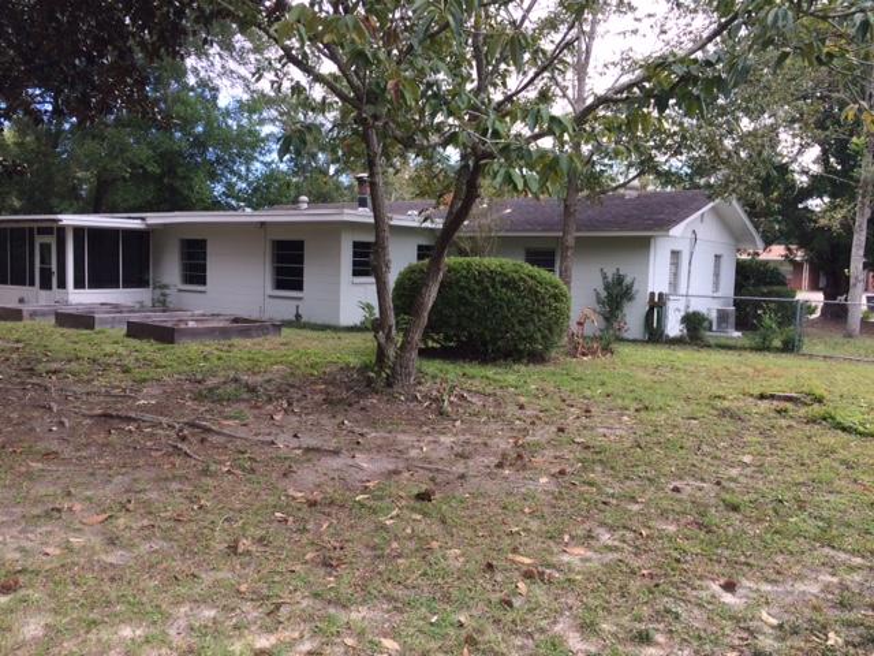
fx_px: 732
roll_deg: +0.2
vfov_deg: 48.2
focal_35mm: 29
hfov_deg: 61.7
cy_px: 328
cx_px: 437
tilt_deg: -2.8
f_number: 2.2
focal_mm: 4.15
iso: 32
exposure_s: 1/339
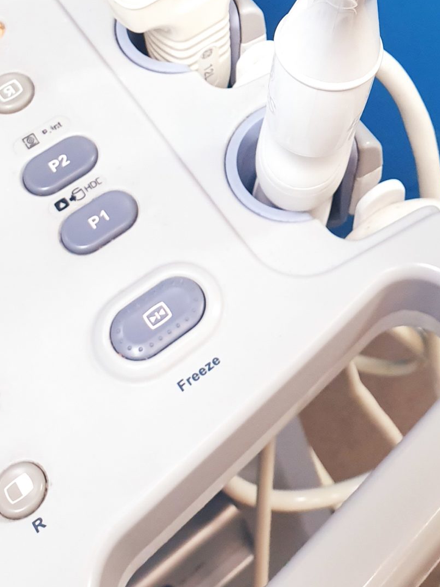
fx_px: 1051
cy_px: -110
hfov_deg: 23.2
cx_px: 367
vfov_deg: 27.6
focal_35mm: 62
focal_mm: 4.3
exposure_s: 1/50
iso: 320
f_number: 2.4
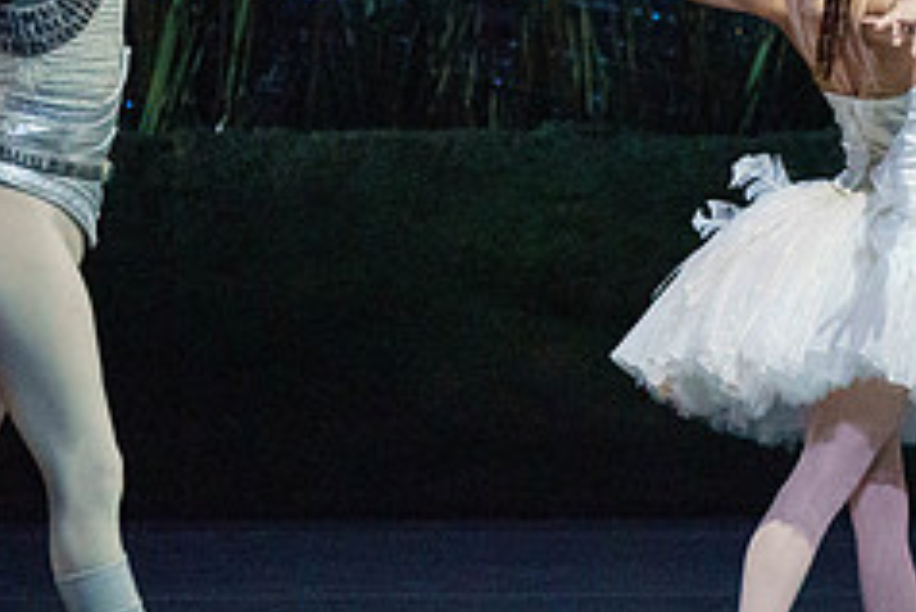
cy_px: 75
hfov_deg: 2.1
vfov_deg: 1.4
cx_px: 620
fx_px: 24822
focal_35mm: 975
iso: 8000
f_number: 5.6
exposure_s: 1/320
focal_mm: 400
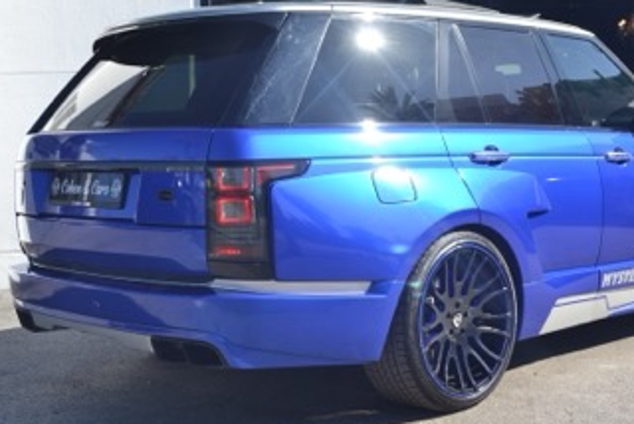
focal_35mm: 59
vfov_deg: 23.0
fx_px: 1040
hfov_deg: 33.8
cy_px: 206
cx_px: 392
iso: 100
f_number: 7.1
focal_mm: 30
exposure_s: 1/200
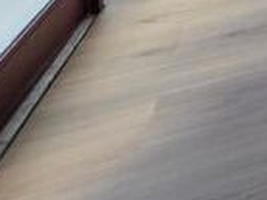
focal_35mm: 66
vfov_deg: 15.5
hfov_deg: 14.9
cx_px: 652
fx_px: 508
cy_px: -242
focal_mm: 2.2
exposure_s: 1/172
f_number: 2.2
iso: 50
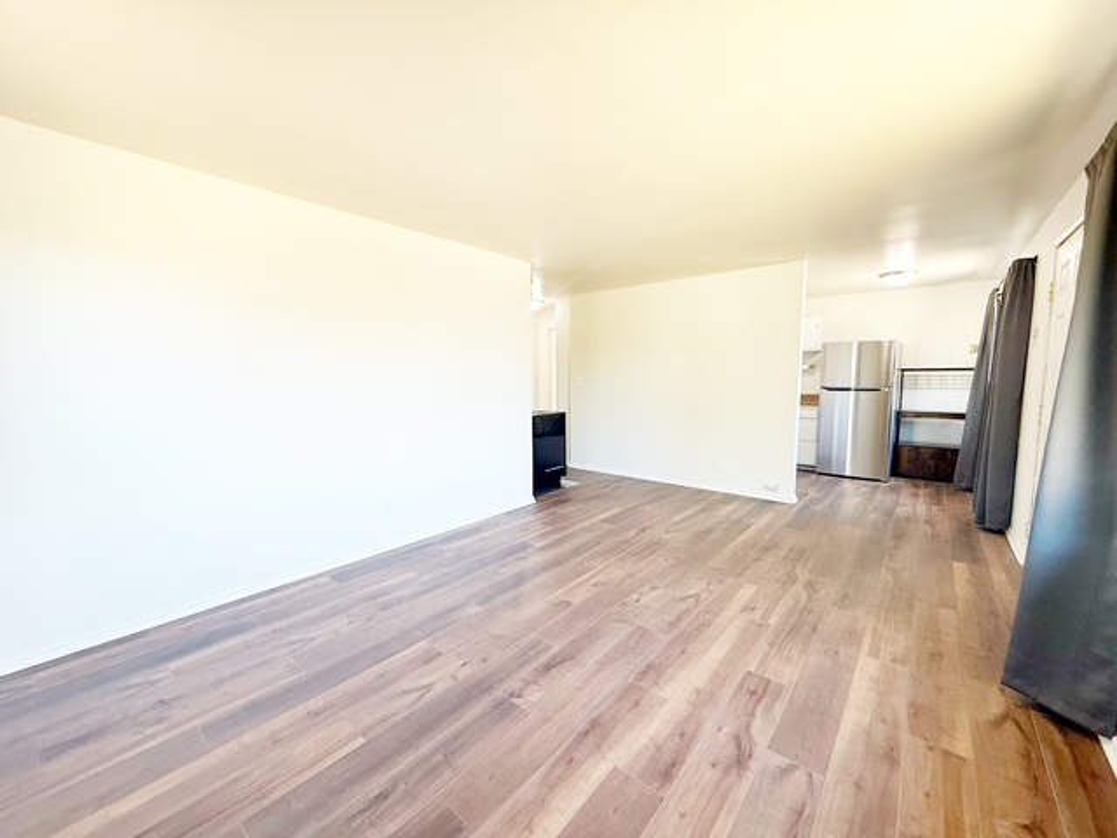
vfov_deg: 85.7
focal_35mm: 14
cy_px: 419
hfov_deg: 102.1
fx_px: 452
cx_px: 558
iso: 125
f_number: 2.2
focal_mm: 2.22
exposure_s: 1/99
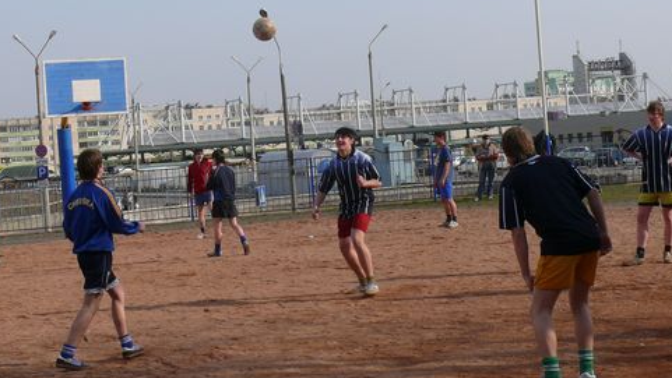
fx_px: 1515
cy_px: 124
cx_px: 356
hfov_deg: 25.0
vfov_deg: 14.2
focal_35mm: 85
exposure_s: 1/400
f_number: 6.3
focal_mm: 10.6
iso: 100
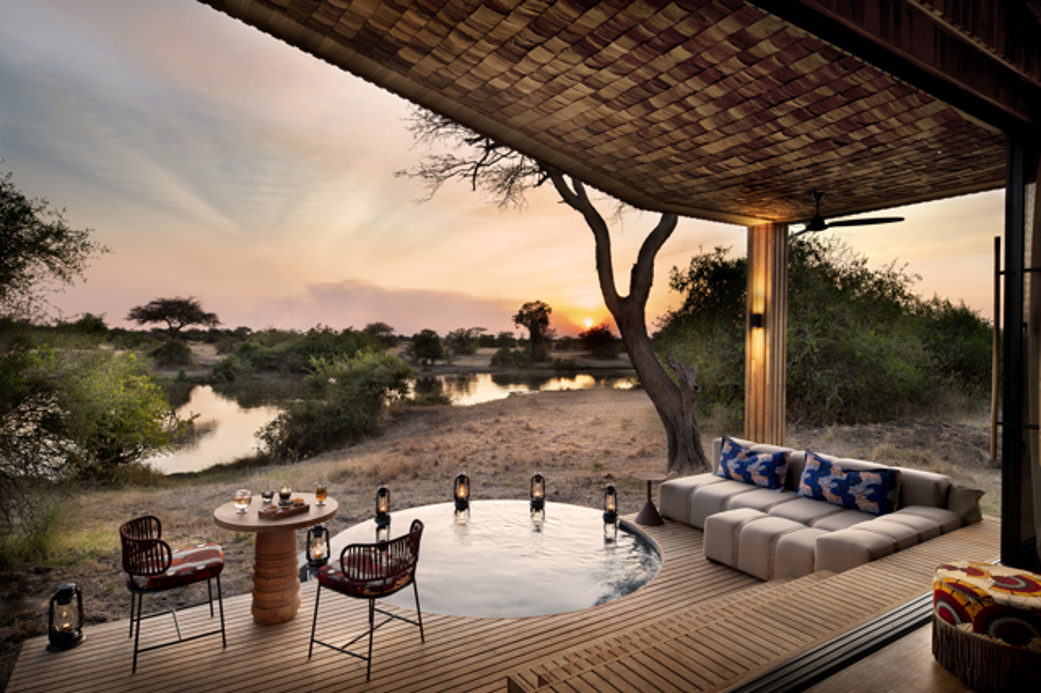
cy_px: 346
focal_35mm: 20
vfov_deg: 61.9
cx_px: 520
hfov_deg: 84.0
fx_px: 578
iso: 280
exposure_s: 1/4
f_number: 8
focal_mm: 20
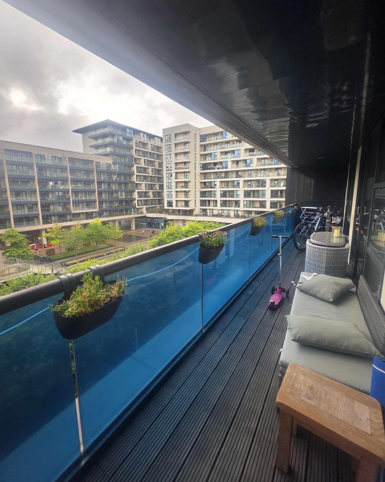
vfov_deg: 100.6
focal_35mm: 14
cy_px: 228
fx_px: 199
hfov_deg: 88.0
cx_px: 191
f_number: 1.9
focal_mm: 2.2
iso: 50
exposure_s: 1/100
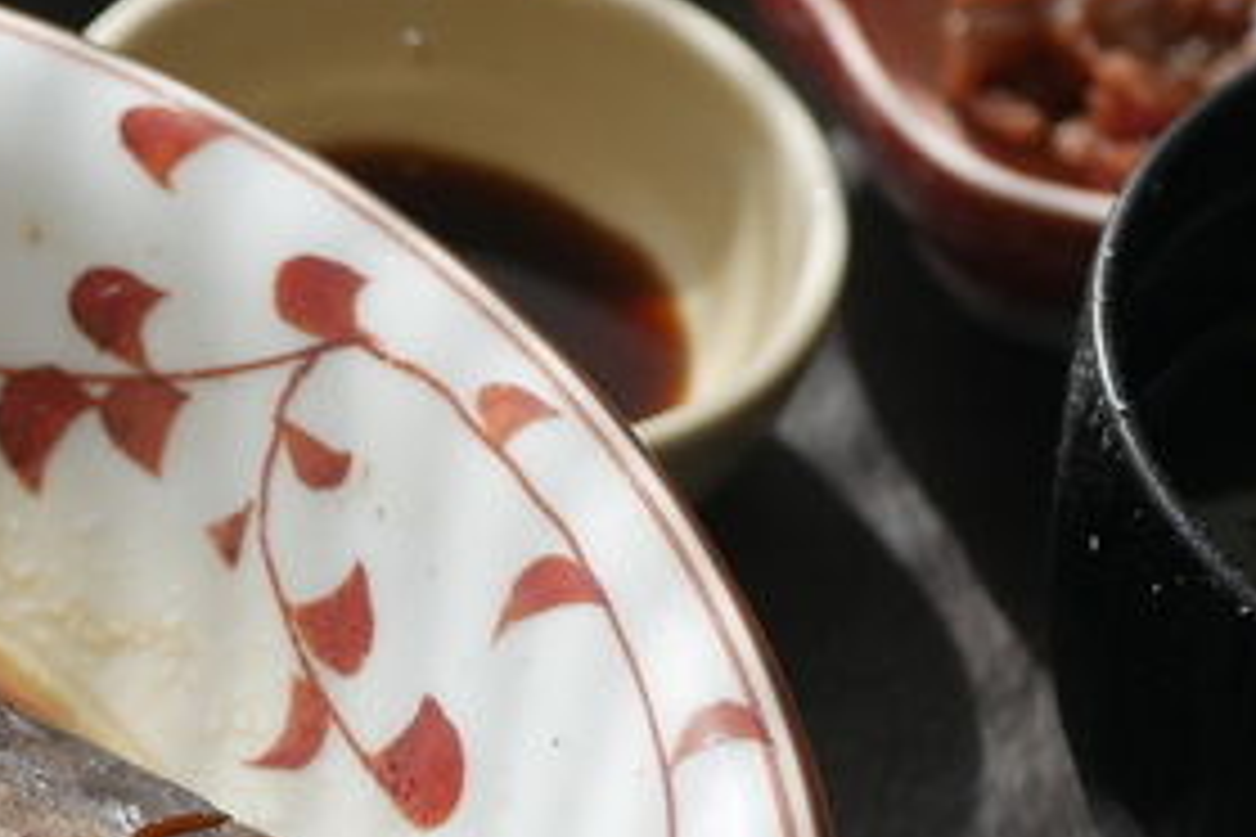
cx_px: -380
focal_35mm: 152
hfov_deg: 13.0
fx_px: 5303
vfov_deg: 9.0
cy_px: 592
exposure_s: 1/1000
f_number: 2.8
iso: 200
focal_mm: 25
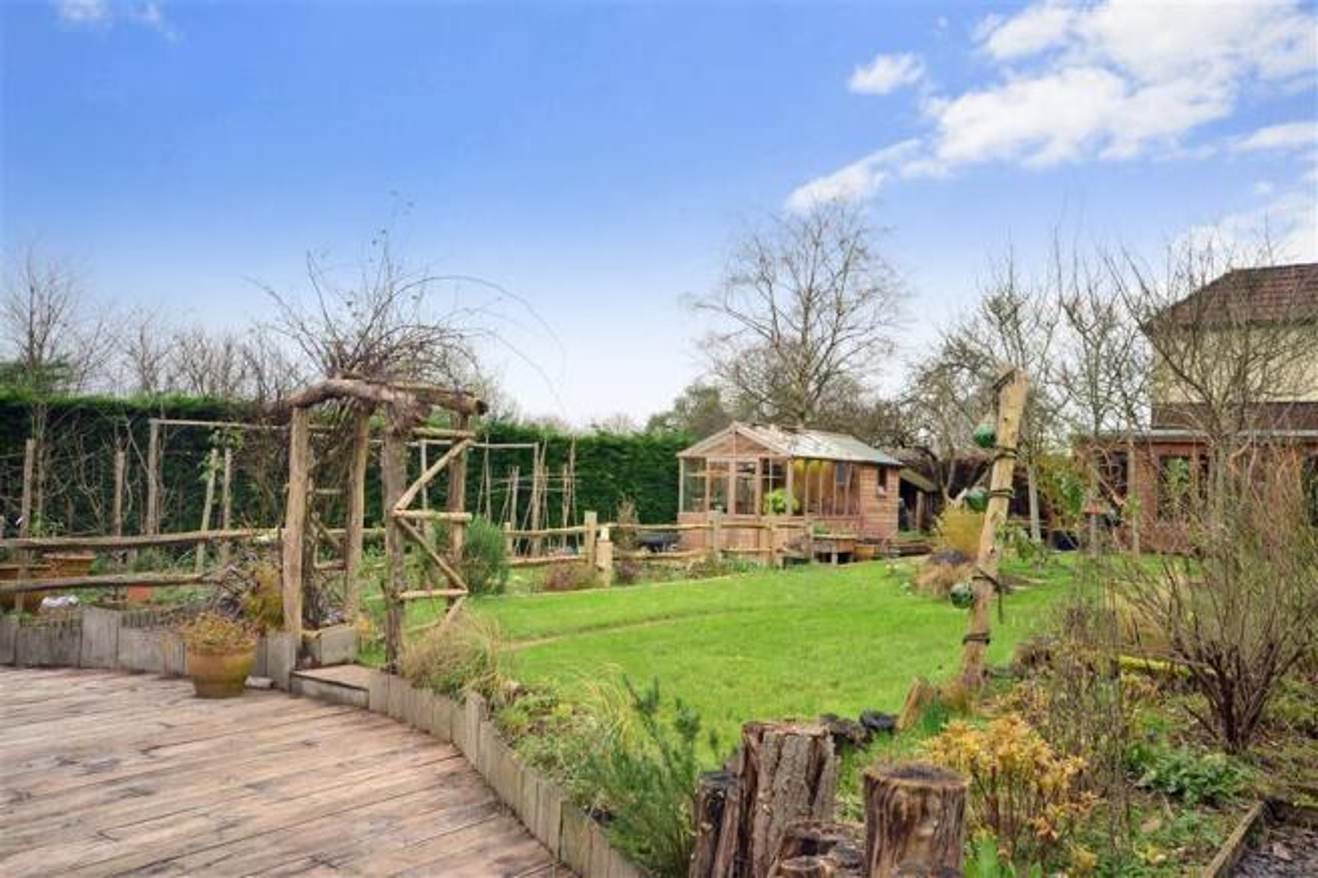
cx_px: 659
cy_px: 439
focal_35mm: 30
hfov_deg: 61.9
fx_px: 1098
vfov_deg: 43.6
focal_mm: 20
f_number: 5.6
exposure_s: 1/60
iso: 400
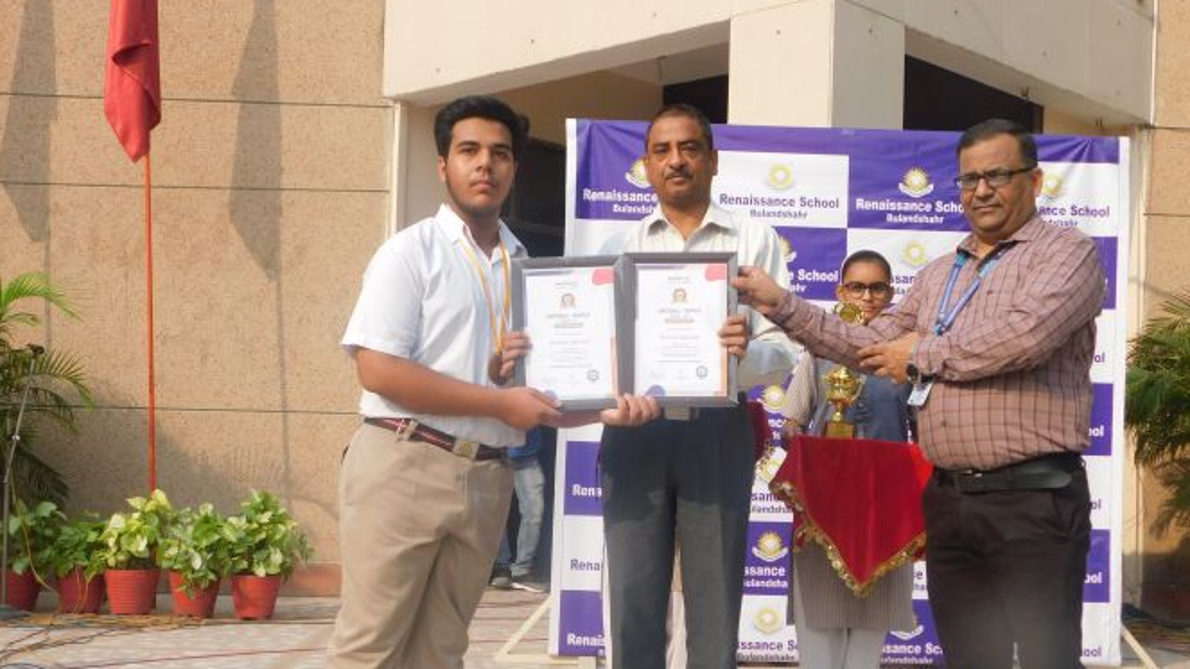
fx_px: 1452
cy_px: 367
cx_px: 621
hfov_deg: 44.6
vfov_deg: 26.0
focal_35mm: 46
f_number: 3.6
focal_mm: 7.1
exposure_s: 1/500
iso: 125
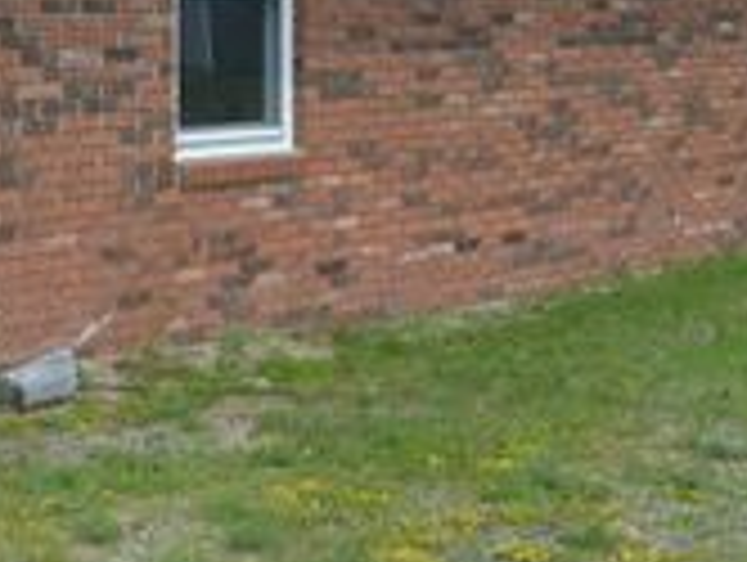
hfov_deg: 24.4
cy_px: 13
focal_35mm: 78
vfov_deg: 18.5
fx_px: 1686
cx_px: 90
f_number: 7.1
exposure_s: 1/200
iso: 100
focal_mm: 18
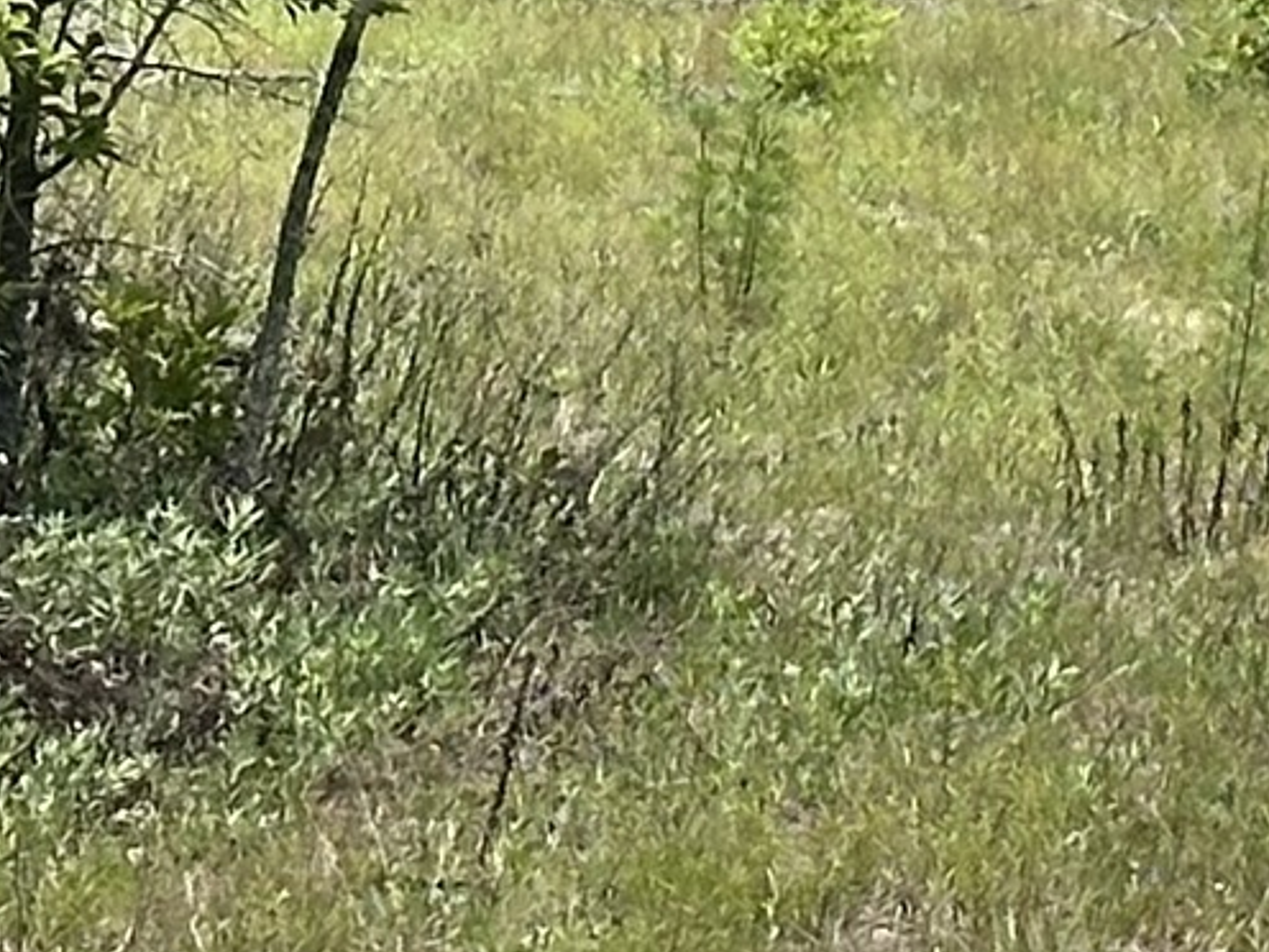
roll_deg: -1.6
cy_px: -279
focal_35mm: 297
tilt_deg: +0.1
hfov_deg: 6.5
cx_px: 2461
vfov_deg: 5.0
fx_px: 10888
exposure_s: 1/4367
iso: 64
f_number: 1.78
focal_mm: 6.86
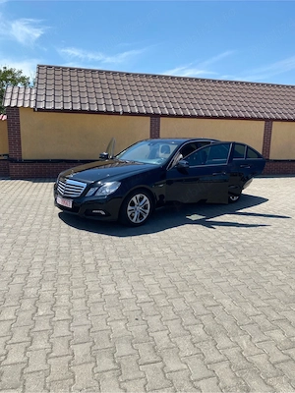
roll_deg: -1.9
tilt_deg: -10.4
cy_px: 196
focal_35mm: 26
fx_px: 295
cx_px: 148
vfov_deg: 67.3
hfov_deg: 53.1
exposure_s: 1/2463
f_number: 1.8
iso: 32
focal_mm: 4.25
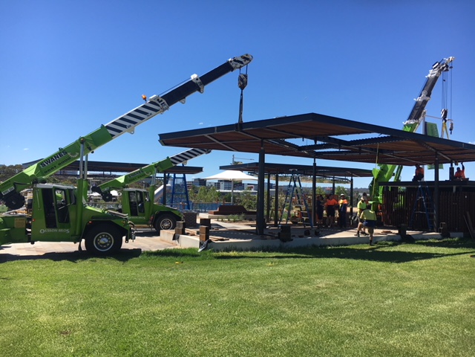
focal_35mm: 29
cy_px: 178
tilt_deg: +1.8
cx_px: 238
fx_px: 398
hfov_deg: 61.7
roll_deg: -0.8
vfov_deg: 48.2
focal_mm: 4.15
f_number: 2.2
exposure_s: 1/1399
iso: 25
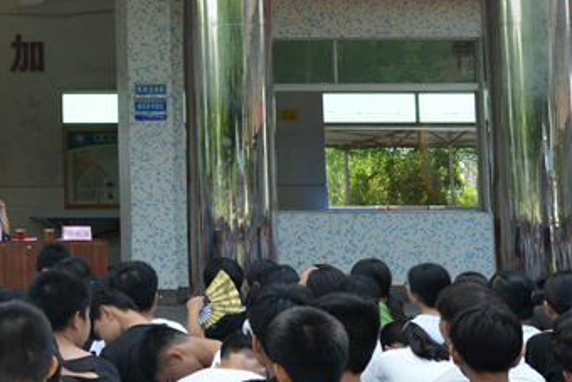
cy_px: 38
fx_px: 1589
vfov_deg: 13.6
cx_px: -131
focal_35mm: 100
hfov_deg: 19.1
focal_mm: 34
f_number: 7.1
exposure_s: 1/200
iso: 200
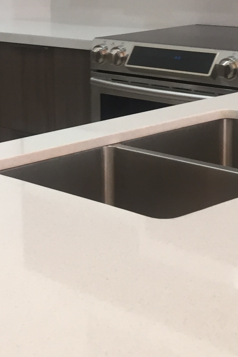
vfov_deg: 22.4
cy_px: 43
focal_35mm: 89
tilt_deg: -8.0
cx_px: -84
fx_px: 883
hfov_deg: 14.6
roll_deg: +3.0
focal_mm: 4.15
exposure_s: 1/30
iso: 64
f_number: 2.2
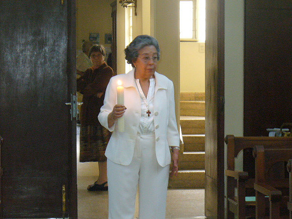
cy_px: 110
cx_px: 146
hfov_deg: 14.7
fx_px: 1130
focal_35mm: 134
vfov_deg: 11.1
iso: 200
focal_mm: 16.1
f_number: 3.5
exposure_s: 1/8
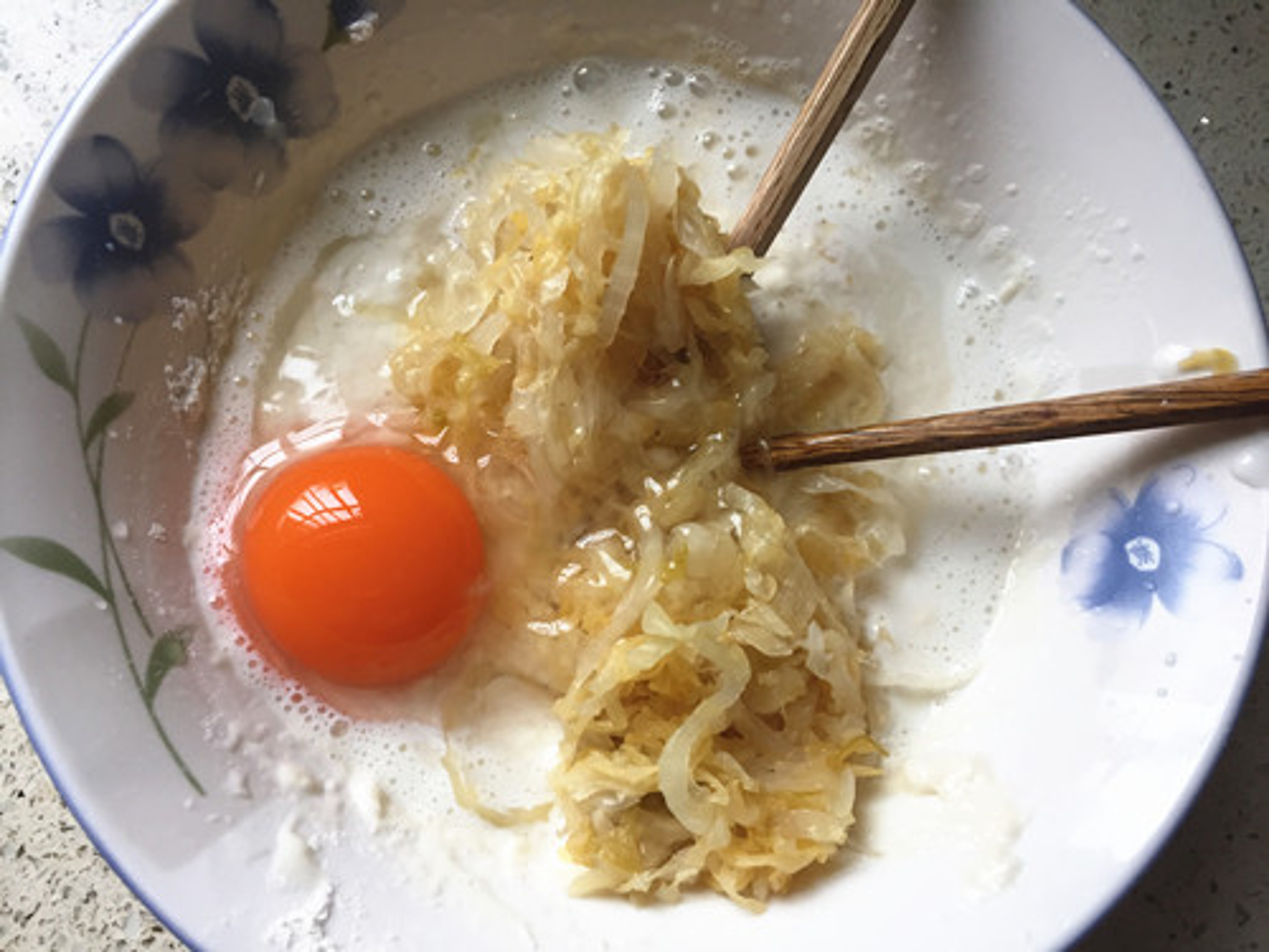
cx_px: 634
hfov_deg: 61.7
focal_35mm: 29
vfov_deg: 48.2
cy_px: 476
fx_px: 1063
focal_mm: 4.15
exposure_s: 1/30
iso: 64
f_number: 2.2
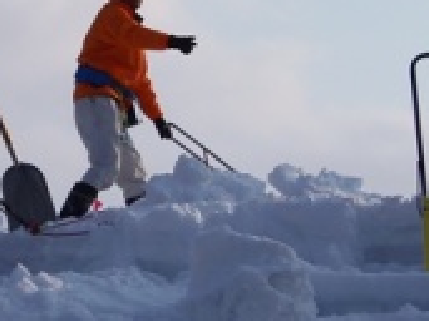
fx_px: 3146
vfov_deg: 5.8
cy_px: 79
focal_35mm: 254
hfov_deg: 7.8
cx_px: -3
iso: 64
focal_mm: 16.2
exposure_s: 1/800
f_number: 4.3
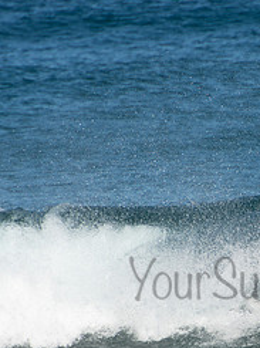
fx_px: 13736
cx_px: 276
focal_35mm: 1368
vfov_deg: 1.5
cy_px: 266
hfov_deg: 1.1
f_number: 5.6
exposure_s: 1/1250
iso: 200
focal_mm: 400
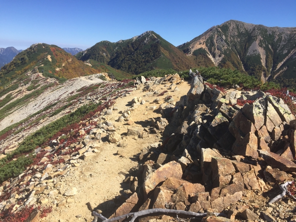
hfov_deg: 61.7
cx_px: 148
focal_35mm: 29
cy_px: 111
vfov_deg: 48.2
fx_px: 248
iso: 32
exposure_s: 1/1721
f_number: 2.2
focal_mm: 4.15
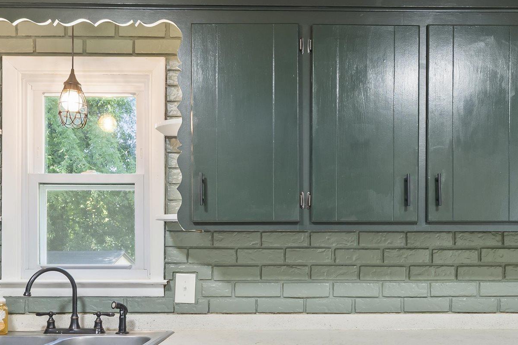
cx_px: 318
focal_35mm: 36
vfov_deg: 34.1
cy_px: 332
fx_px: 518
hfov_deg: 52.7
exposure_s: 1/1.67
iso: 250
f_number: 9
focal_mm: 14
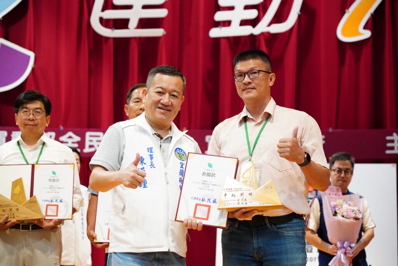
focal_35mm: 90
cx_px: 199
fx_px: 995
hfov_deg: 22.6
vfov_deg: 15.2
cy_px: 133
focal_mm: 90
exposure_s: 1/250
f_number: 4
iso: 8000
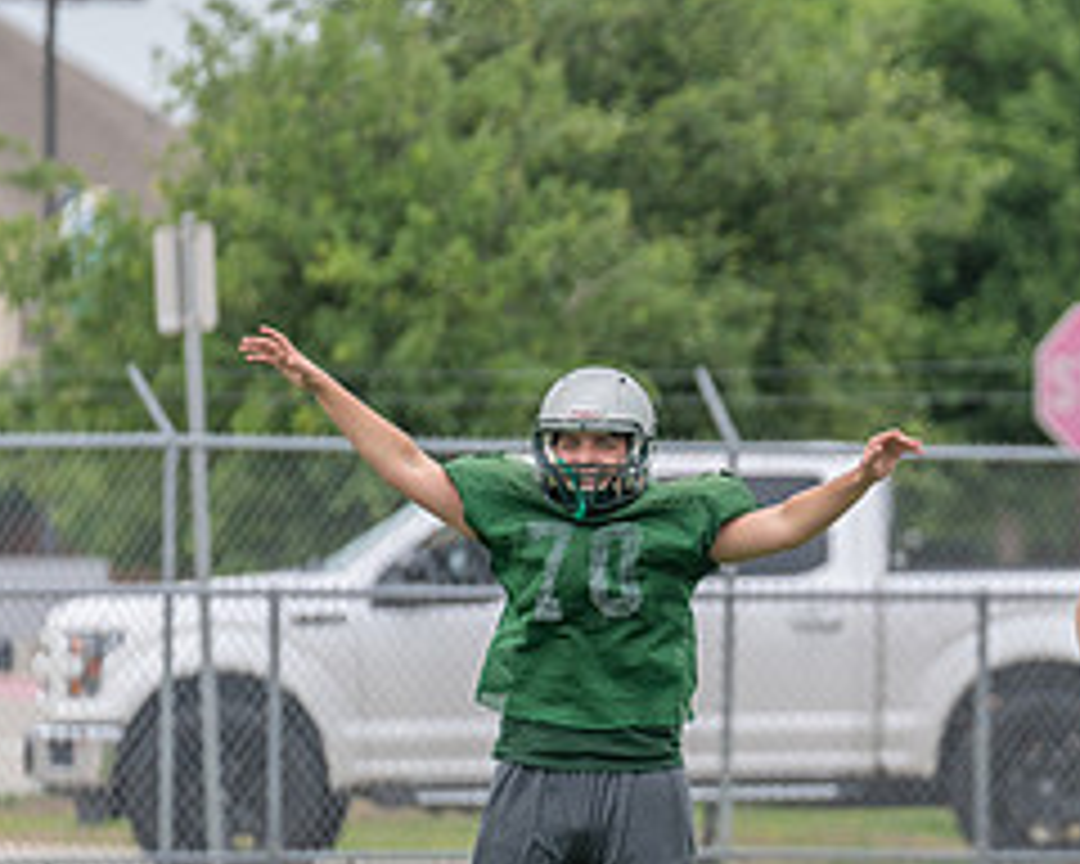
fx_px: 21608
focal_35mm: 676
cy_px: 630
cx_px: 1161
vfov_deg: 2.3
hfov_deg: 2.9
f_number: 3.5
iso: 250
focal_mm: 200
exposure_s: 1/1250
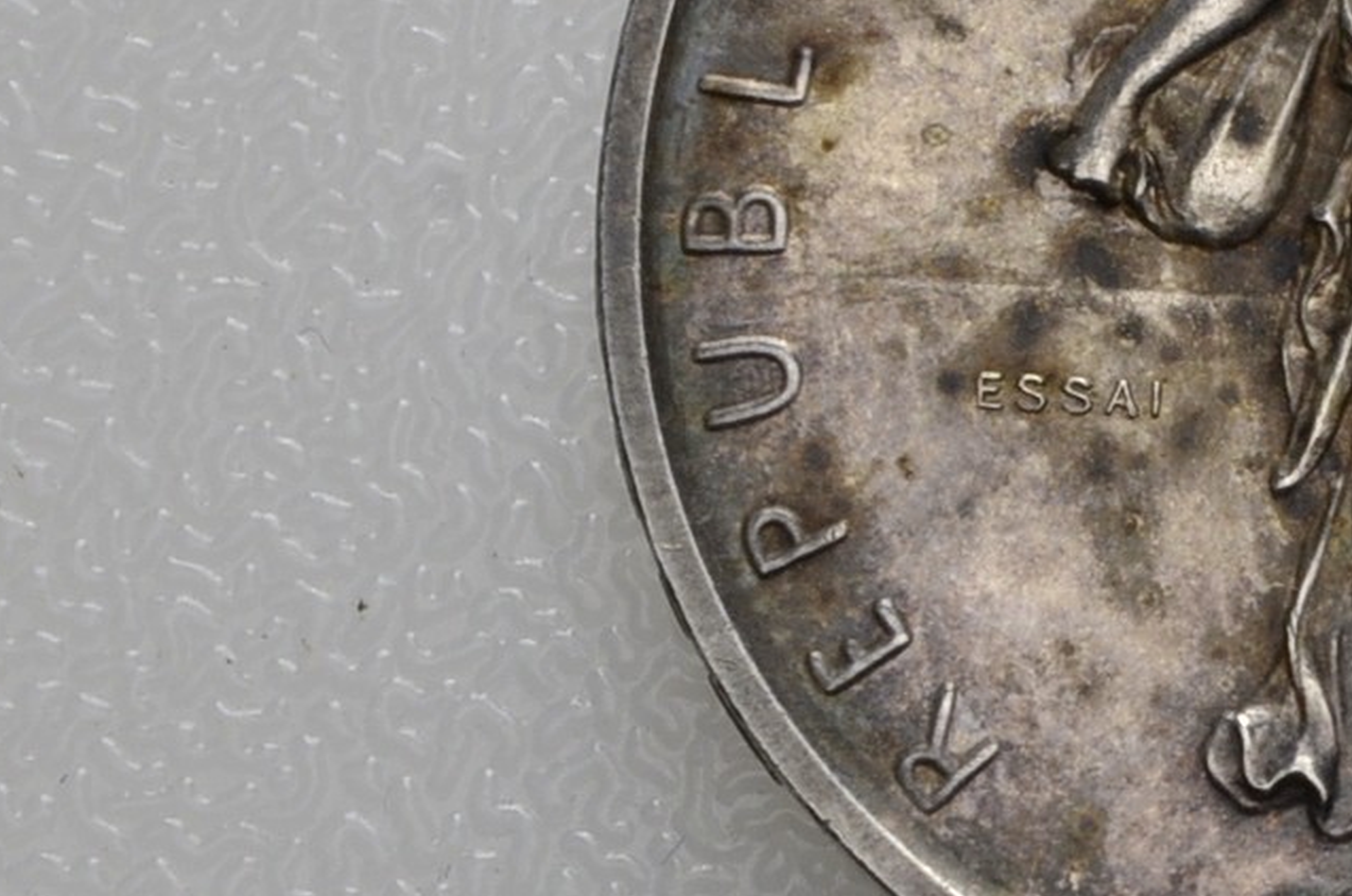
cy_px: 845
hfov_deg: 6.3
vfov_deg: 4.3
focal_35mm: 319
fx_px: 11954
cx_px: 2553
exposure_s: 1/250
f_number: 14
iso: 400
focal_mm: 55
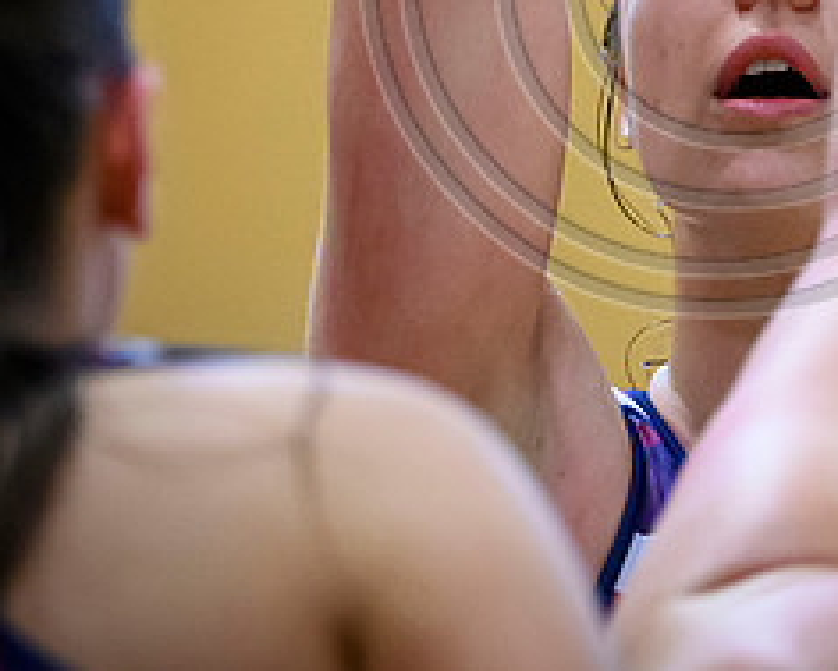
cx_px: 1028
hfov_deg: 1.9
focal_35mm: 1035
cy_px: -216
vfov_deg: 1.5
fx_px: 25680
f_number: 3.2
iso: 4000
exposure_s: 1/800
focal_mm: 200
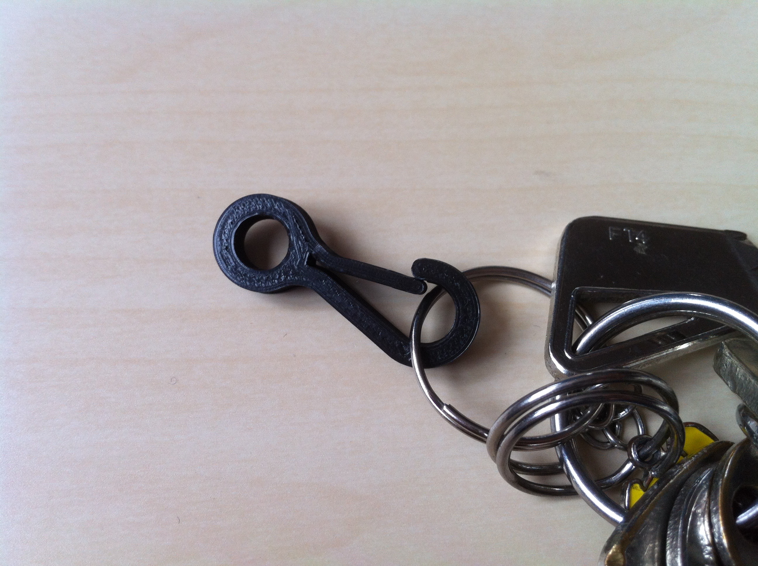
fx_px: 765
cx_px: 379
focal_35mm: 35
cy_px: 283
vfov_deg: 40.6
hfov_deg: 52.7
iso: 80
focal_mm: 3.85
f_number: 2.8
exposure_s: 1/20
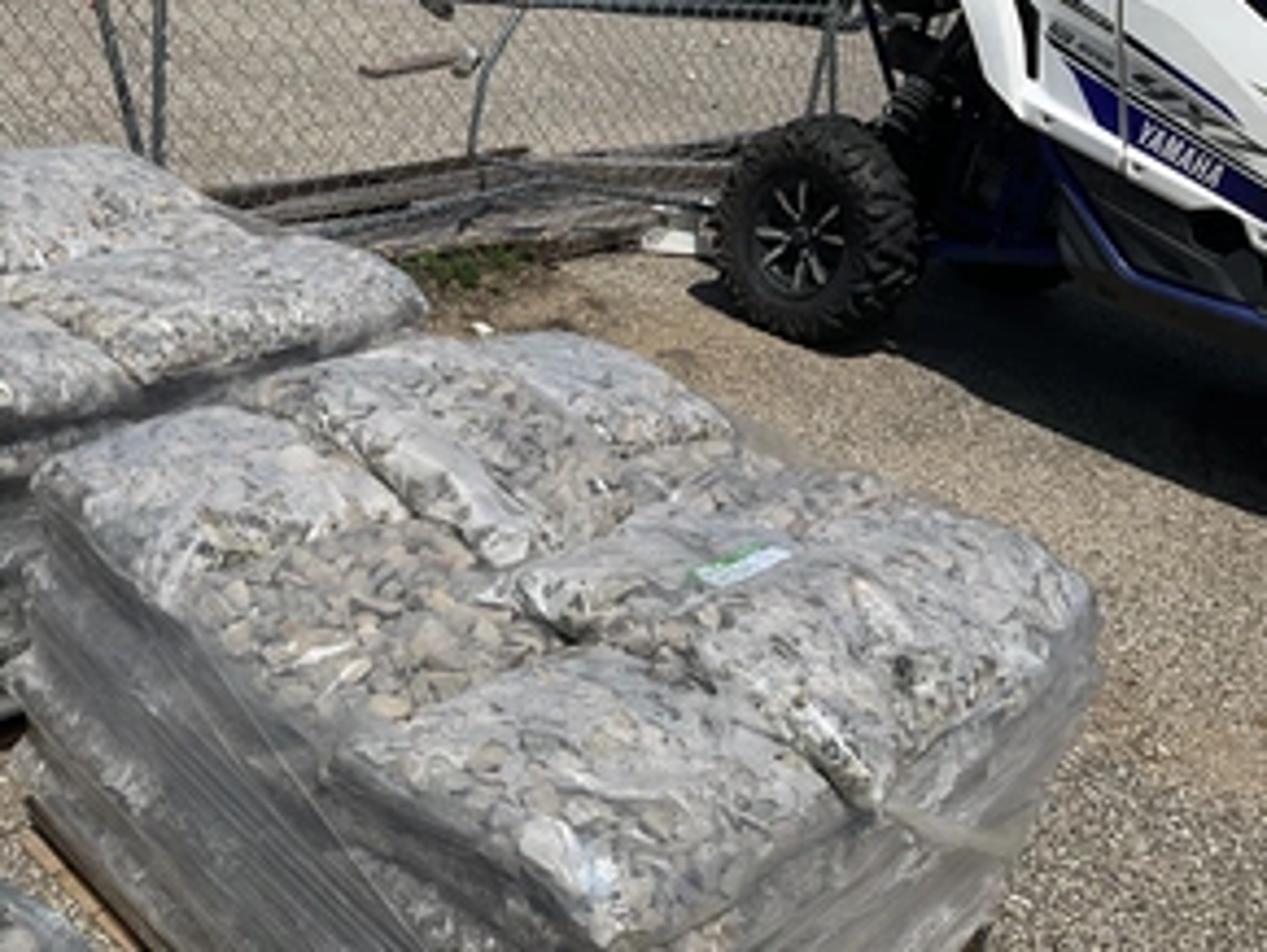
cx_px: 428
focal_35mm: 40
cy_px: 603
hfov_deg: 46.1
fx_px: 1465
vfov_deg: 35.8
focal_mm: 3
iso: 25
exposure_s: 1/4405
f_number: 1.8
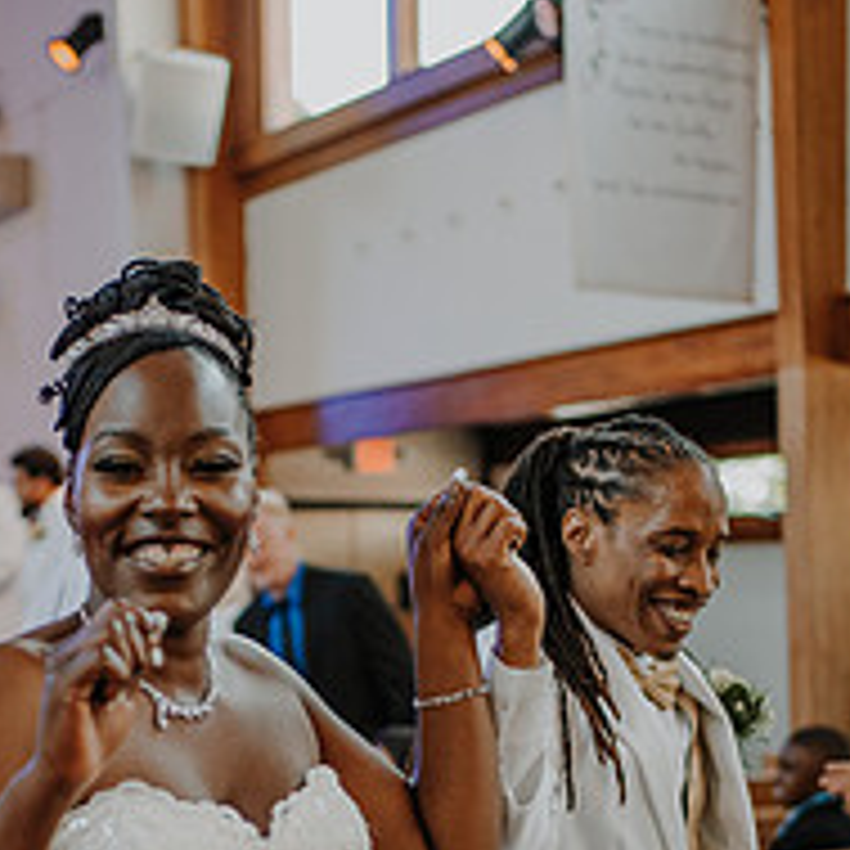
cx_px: 229
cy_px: 751
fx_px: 1972
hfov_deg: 24.1
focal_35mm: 71
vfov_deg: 23.7
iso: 1400
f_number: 1.8
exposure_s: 1/1250
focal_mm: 35
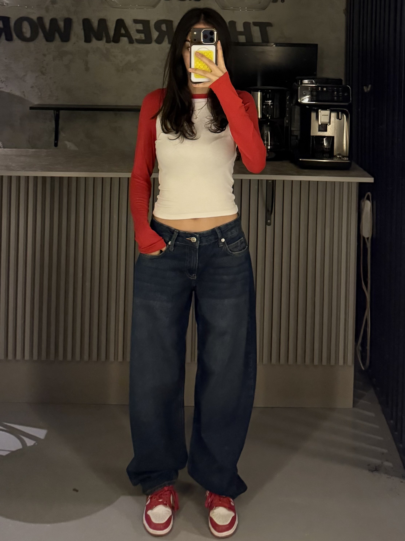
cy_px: 270
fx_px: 374
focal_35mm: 24
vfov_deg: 71.6
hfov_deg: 56.8
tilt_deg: -1.7
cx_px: 202
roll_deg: -1.9
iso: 1000
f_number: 1.78
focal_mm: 6.76
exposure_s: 1/30
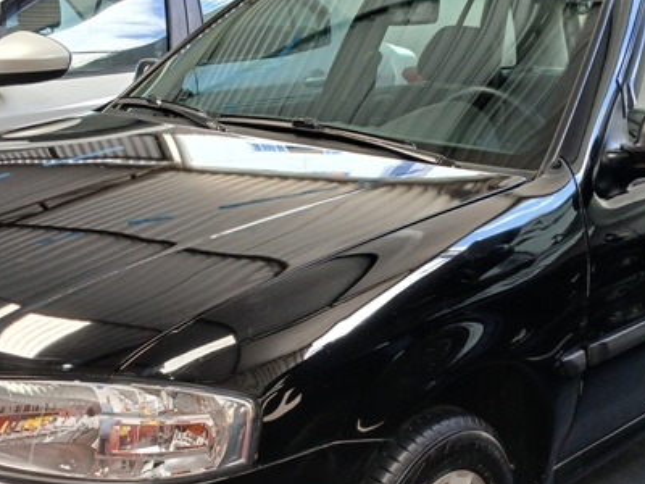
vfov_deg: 27.8
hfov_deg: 36.8
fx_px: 969
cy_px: 342
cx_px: 281
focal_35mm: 52
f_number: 1.8
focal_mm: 3.98
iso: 100
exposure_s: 1/60
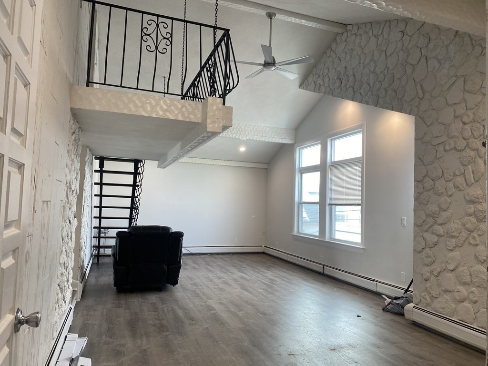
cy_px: 183
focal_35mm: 26
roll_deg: -2.0
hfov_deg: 67.3
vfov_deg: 53.1
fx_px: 367
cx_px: 244
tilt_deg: +2.6
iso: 100
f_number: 1.8
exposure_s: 1/120
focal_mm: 4.25
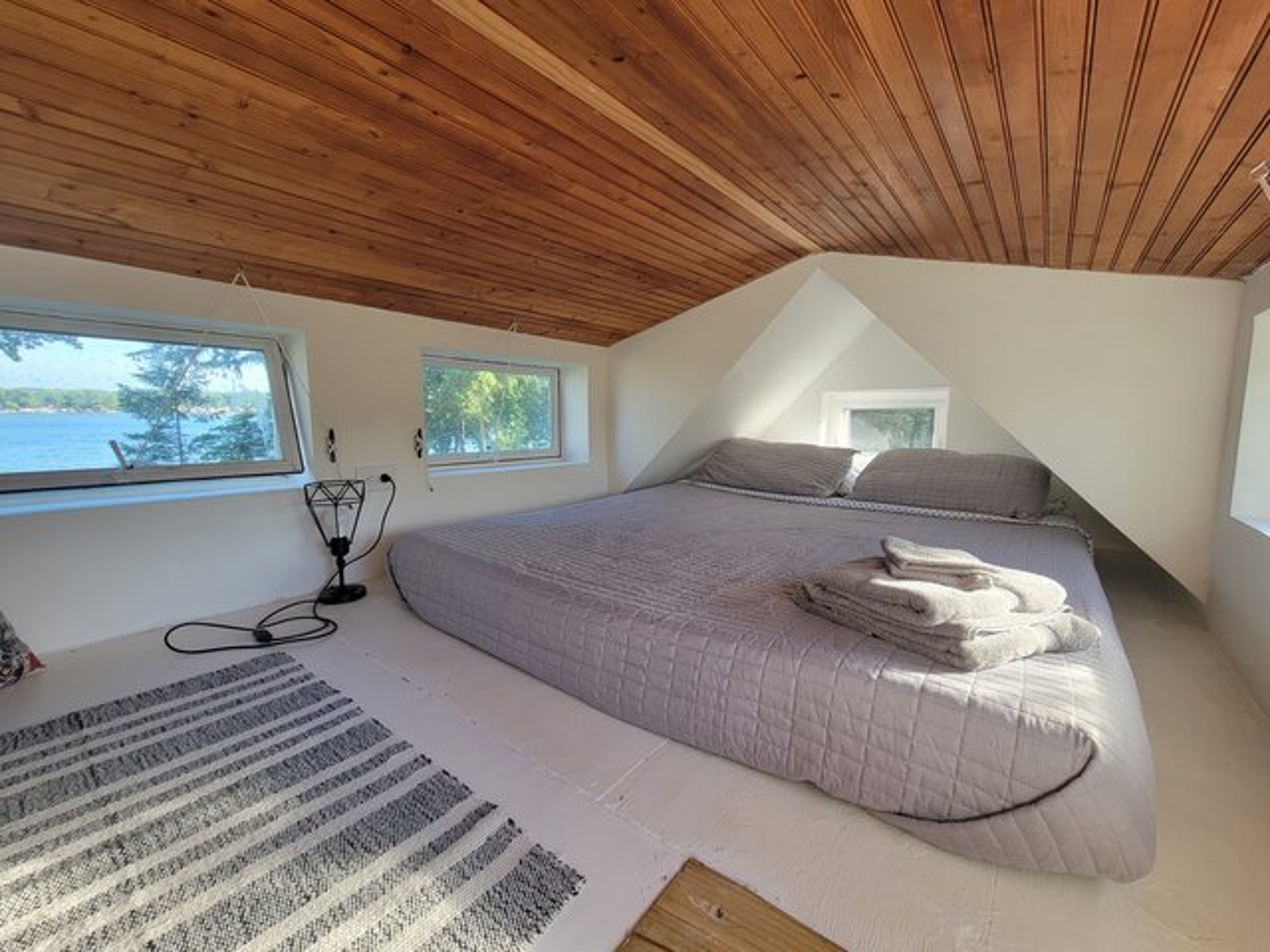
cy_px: 476
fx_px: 477
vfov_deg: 89.9
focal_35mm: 13
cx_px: 635
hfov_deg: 106.2
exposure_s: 1/60
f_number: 2.2
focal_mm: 2.2
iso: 50
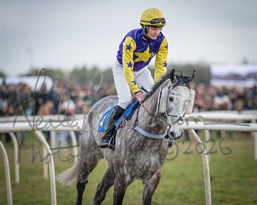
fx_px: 3425
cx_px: 128
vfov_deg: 3.4
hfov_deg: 4.3
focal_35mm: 450
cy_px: 102
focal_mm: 400
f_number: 5
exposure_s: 1/1250
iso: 800
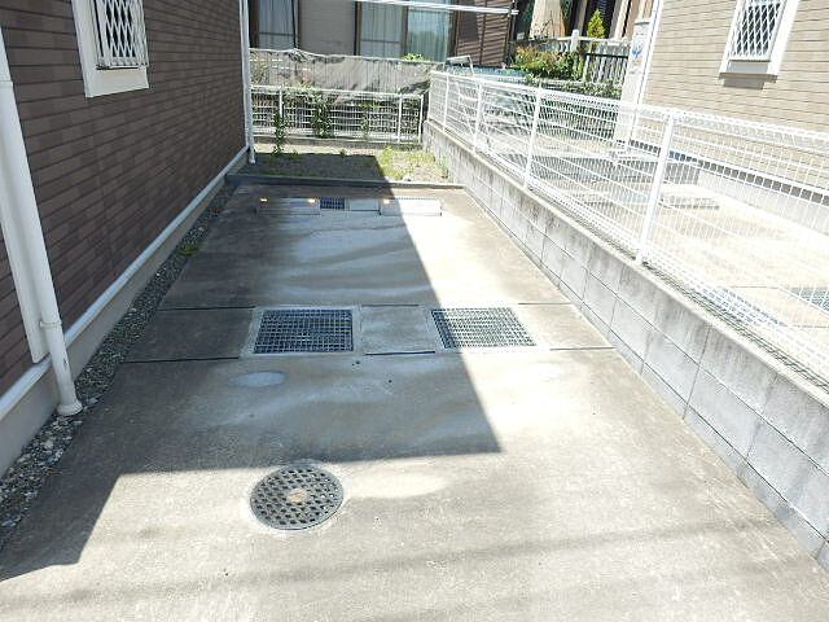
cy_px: 311
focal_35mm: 24
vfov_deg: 56.8
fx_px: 575
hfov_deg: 71.6
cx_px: 414
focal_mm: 4.2
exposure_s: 1/500
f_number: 3
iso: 80
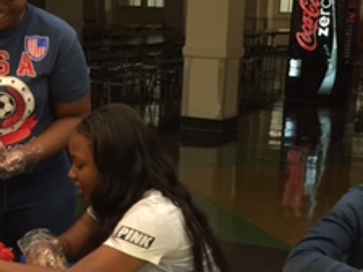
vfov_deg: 17.4
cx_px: 149
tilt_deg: -17.4
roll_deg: -3.0
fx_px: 870
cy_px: 264
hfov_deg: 23.5
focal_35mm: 83
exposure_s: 1/30
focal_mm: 4.15
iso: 80
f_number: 2.2
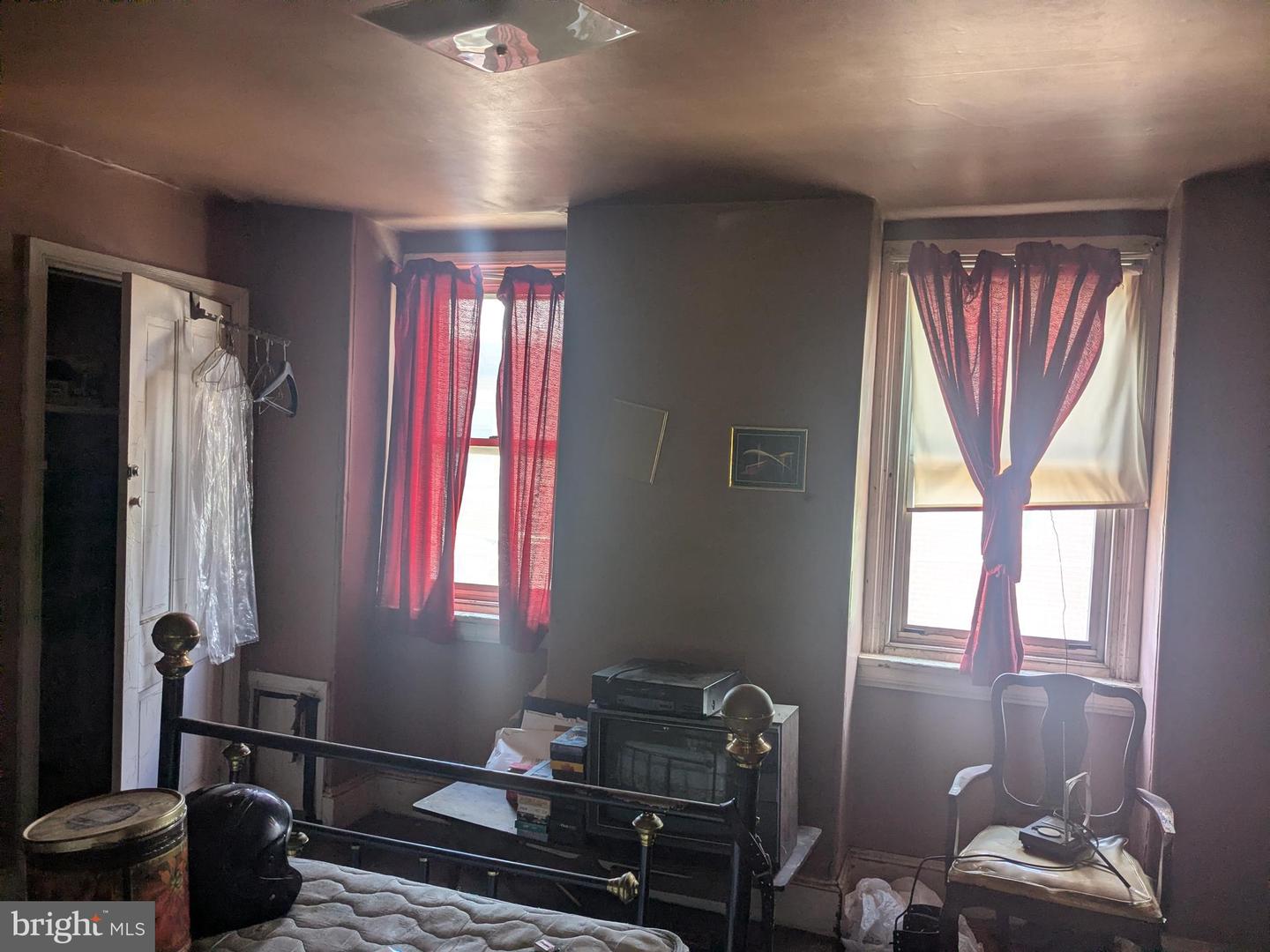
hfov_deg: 65.3
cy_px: 476
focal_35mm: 27
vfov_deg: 51.4
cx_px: 635
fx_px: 991
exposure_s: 1/179
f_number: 1.73
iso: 101
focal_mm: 4.38
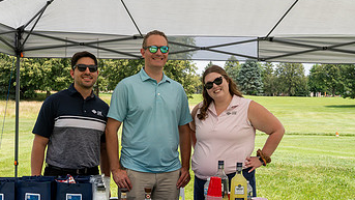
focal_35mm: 54
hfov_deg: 38.4
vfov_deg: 21.9
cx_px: 153
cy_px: 160
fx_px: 508
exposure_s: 1/400
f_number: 6.3
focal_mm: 30.5
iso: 250
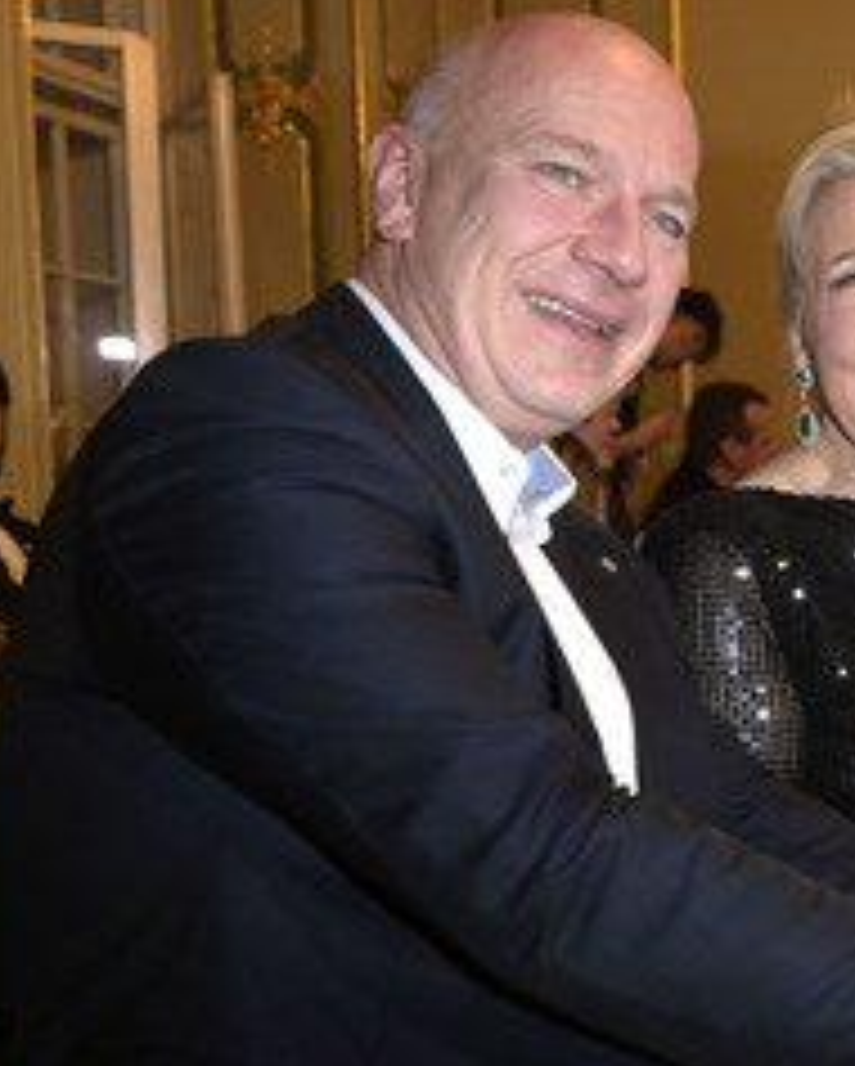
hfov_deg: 24.7
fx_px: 1801
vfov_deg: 33.0
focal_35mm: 57
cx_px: 970
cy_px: 598
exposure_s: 1/60
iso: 1600
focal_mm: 32
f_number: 4.5
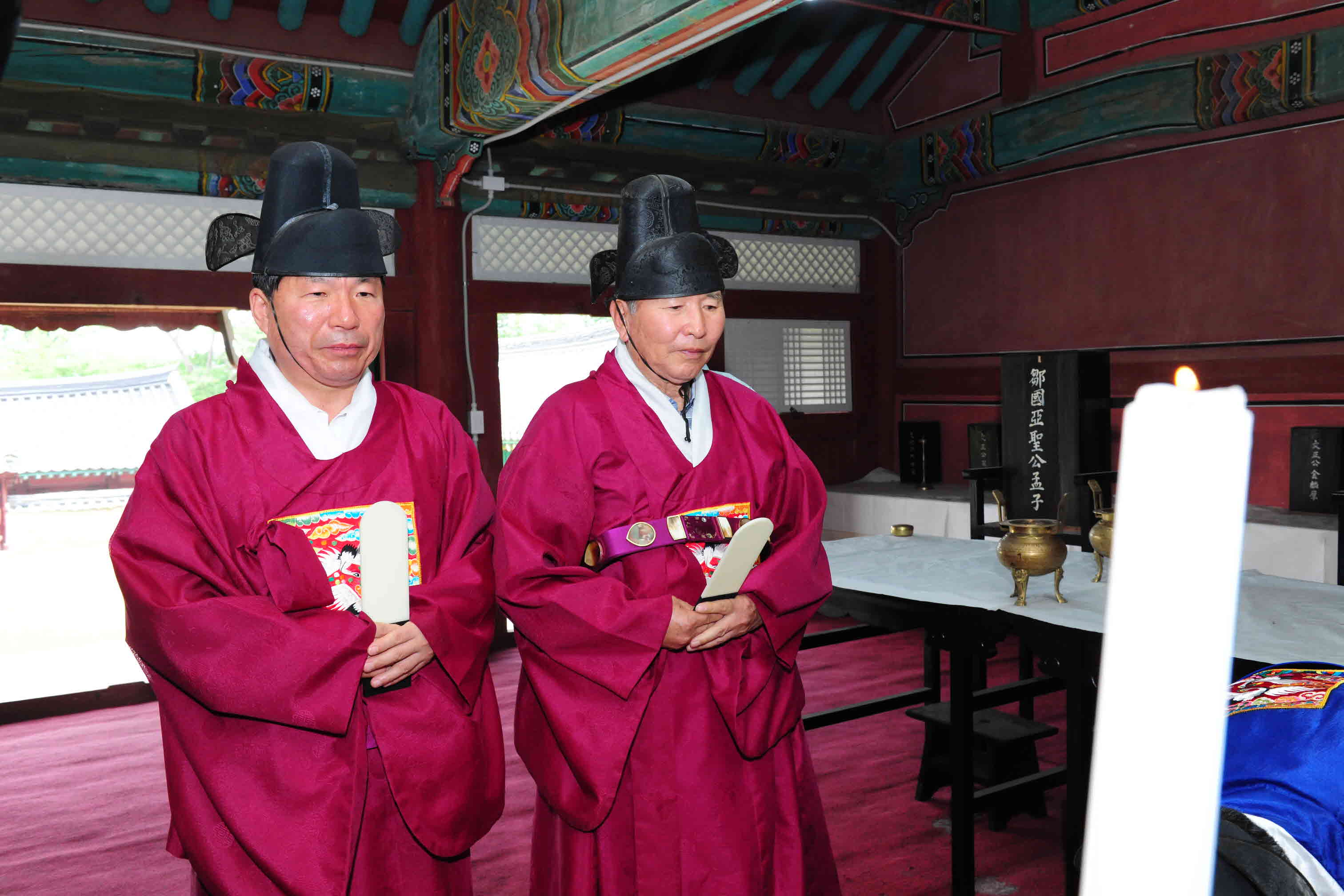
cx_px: 672
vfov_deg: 41.1
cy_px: 448
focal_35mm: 32
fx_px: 1195
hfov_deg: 58.7
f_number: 8
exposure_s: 1/125
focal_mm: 32
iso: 1600
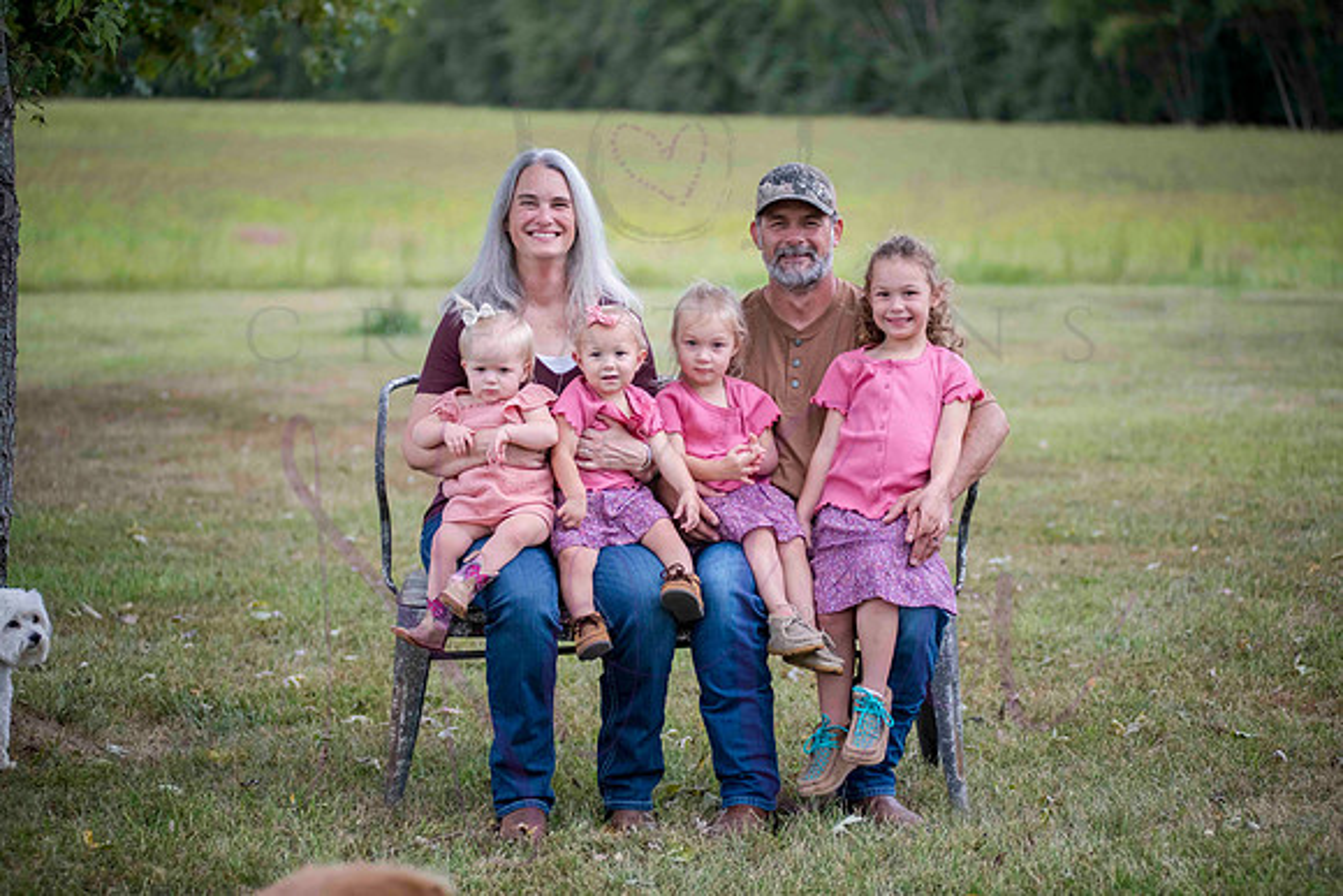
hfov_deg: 25.4
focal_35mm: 80
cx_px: 672
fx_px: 2985
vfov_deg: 17.1
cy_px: 448
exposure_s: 1/640
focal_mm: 80
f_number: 2.8
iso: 400
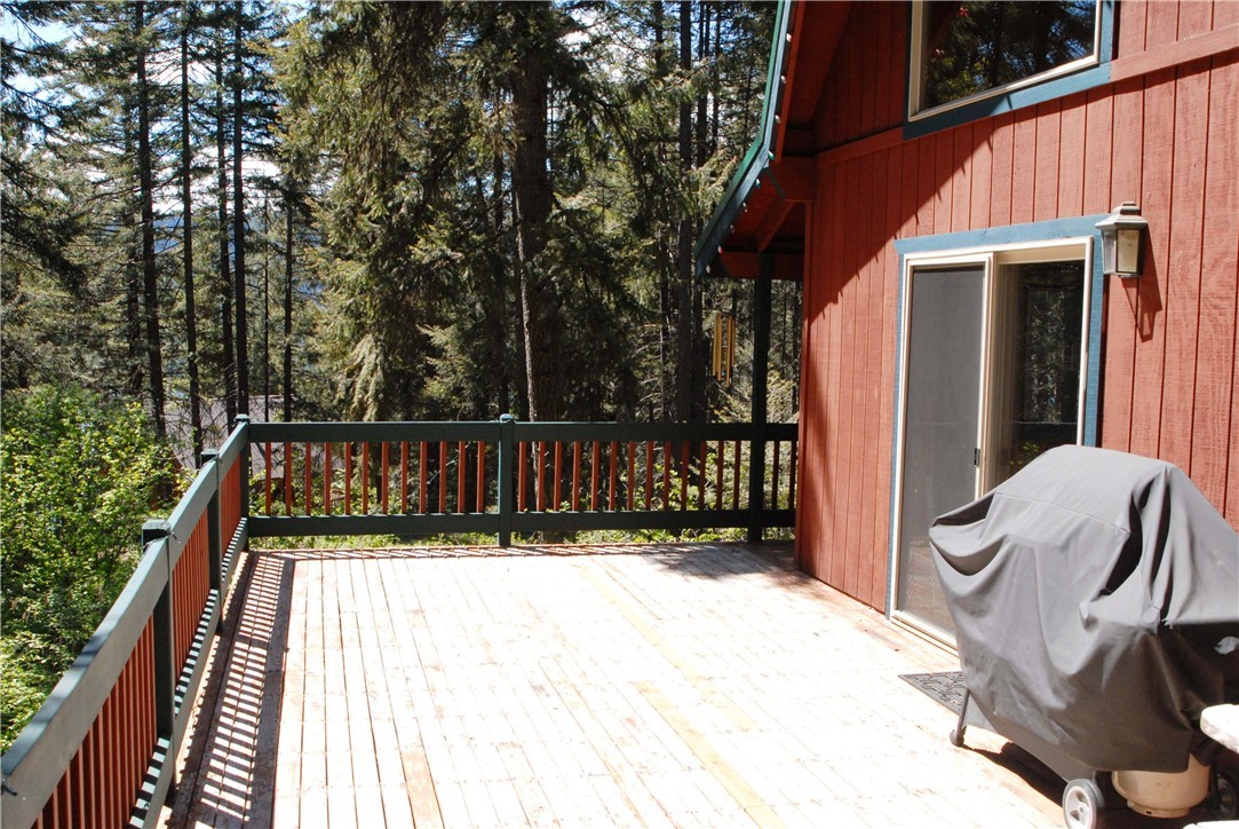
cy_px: 414
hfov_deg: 53.1
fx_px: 1240
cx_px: 620
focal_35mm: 36
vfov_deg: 36.9
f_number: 8
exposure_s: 1/250
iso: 400
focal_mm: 24
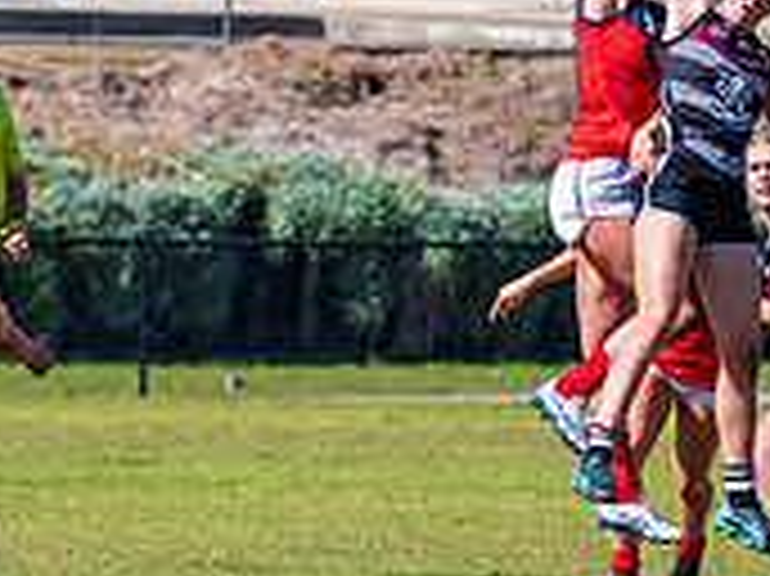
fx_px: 23740
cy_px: 247
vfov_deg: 1.4
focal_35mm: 1068
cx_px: 739
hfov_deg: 1.9
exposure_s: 1/2000
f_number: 8
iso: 800
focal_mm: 280
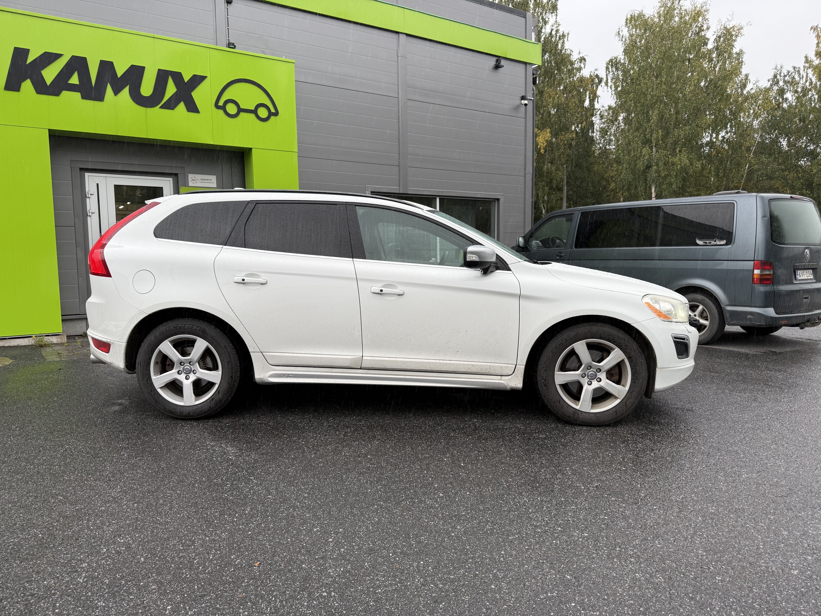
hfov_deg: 71.6
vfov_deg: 56.8
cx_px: 410
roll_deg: +1.2
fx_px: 569
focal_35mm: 24
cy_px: 308
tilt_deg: -2.9
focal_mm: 6.76
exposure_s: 1/189
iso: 64
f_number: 1.78
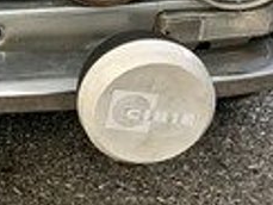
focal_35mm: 152
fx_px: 1199
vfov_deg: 9.4
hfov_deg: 12.4
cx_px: -118
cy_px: -136
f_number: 2.2
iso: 25
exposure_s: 1/450
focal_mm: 4.15
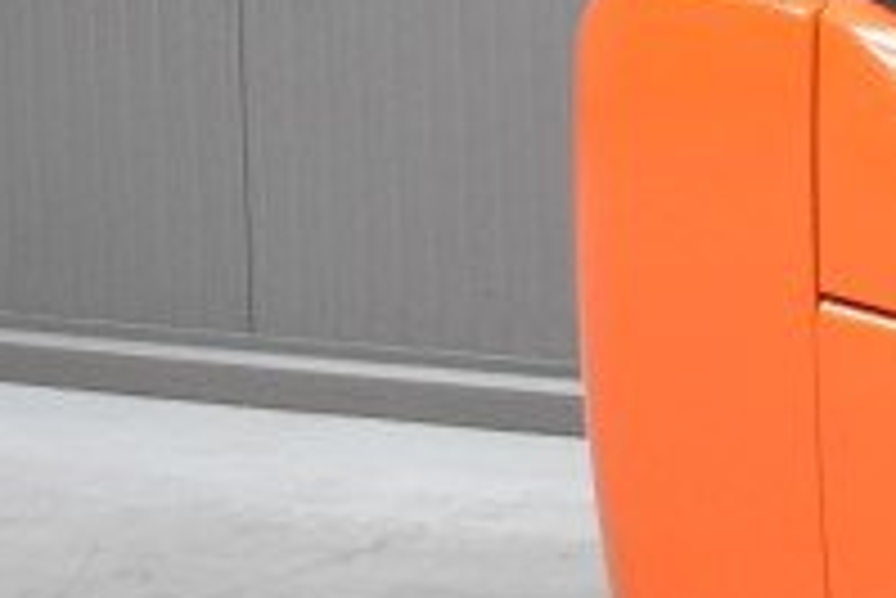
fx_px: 5405
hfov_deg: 8.8
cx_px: 1900
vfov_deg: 6.2
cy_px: -454
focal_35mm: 217
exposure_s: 1/40
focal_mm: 24
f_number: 4.5
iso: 1250
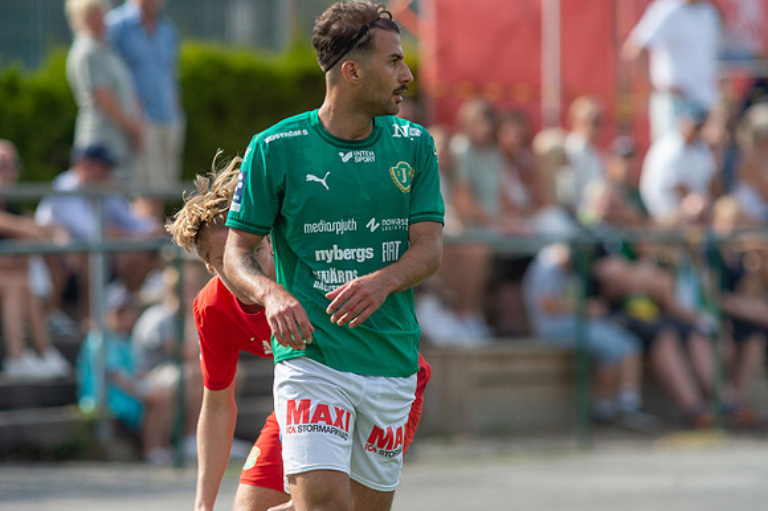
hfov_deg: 4.9
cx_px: 384
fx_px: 8955
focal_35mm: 420
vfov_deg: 3.3
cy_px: 256
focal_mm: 420
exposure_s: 1/1600
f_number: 4.5
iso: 450
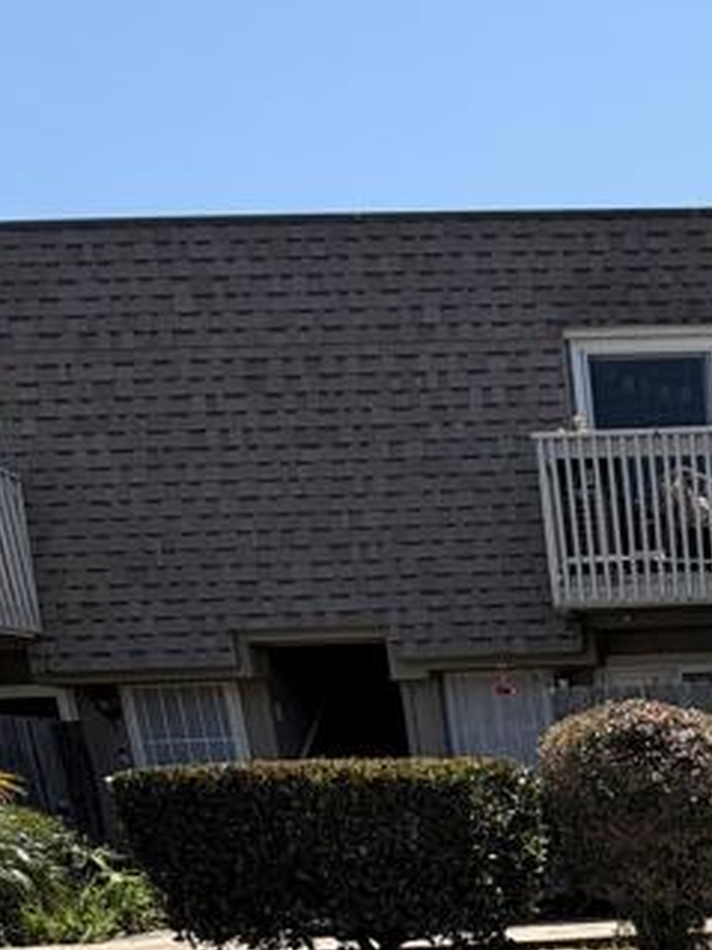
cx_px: 873
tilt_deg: -17.3
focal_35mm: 45
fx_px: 1235
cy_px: 1173
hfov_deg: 27.8
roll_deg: +3.6
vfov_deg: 33.3
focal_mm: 2.22
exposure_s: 1/770
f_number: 2.2
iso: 25
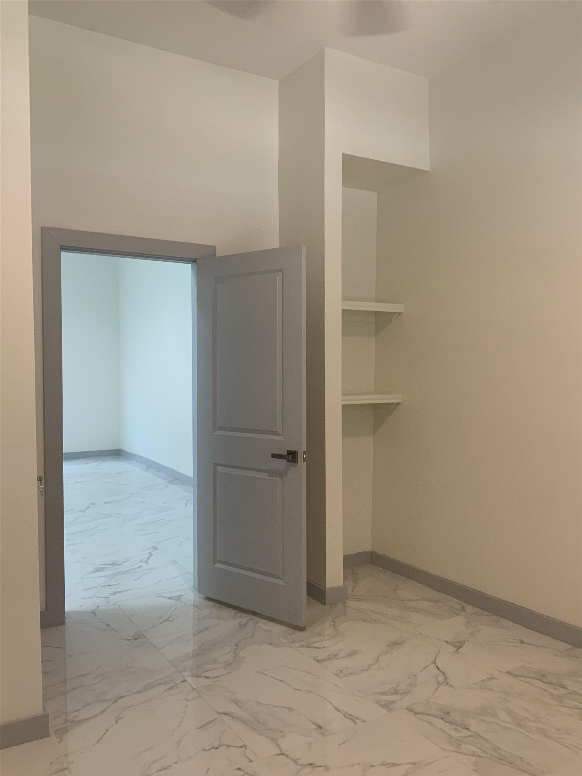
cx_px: 291
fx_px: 650
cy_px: 388
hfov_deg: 48.2
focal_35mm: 29
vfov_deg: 61.7
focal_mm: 3
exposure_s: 1/60
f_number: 1.8
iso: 80
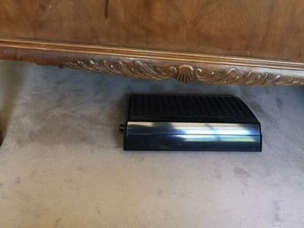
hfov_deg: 39.5
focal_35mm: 48
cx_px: 185
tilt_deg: -27.5
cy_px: 54
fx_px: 422
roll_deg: -5.8
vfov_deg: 29.7
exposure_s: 1/33
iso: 200
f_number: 2.2
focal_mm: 4.15
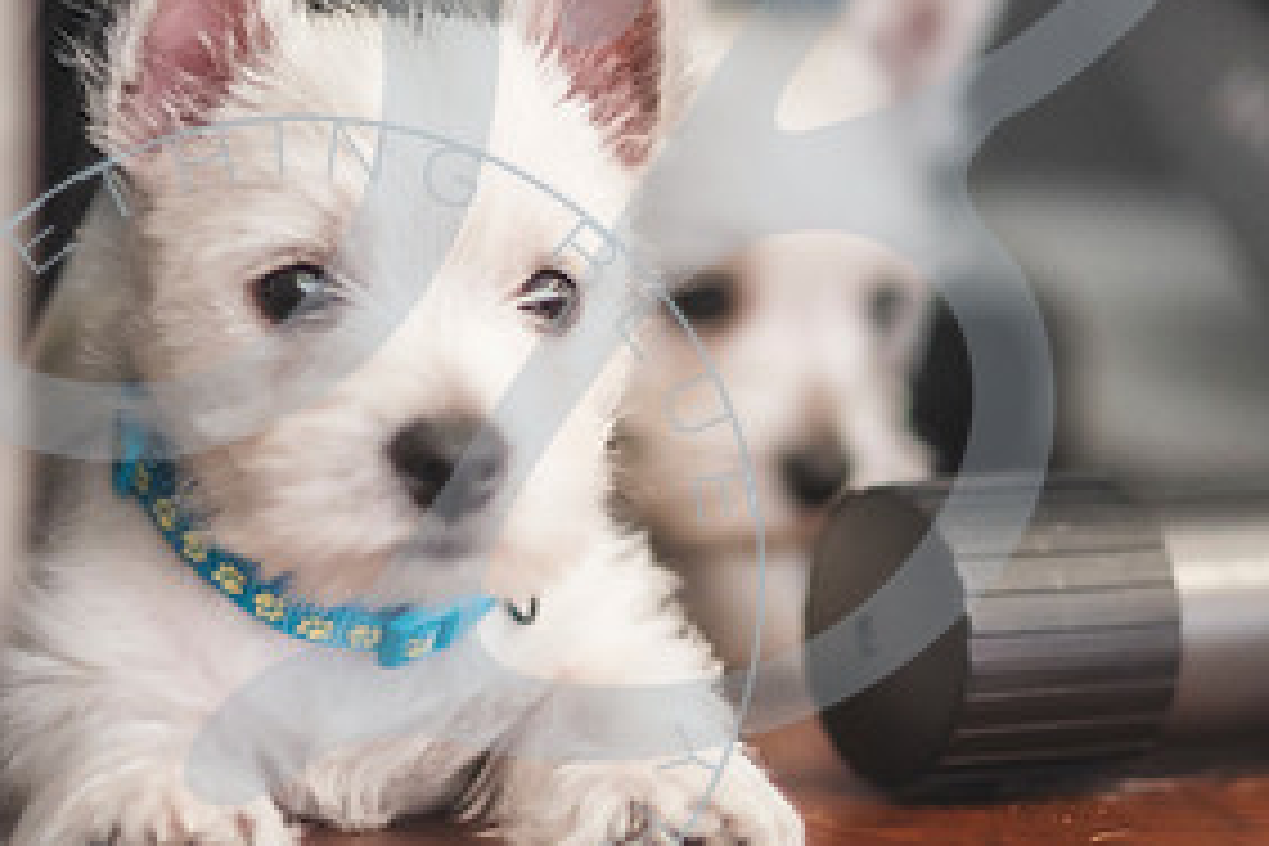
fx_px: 6168
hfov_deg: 11.7
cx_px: 526
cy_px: 200
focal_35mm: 175
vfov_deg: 7.8
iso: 1000
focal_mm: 85
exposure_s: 1/125
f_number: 1.8
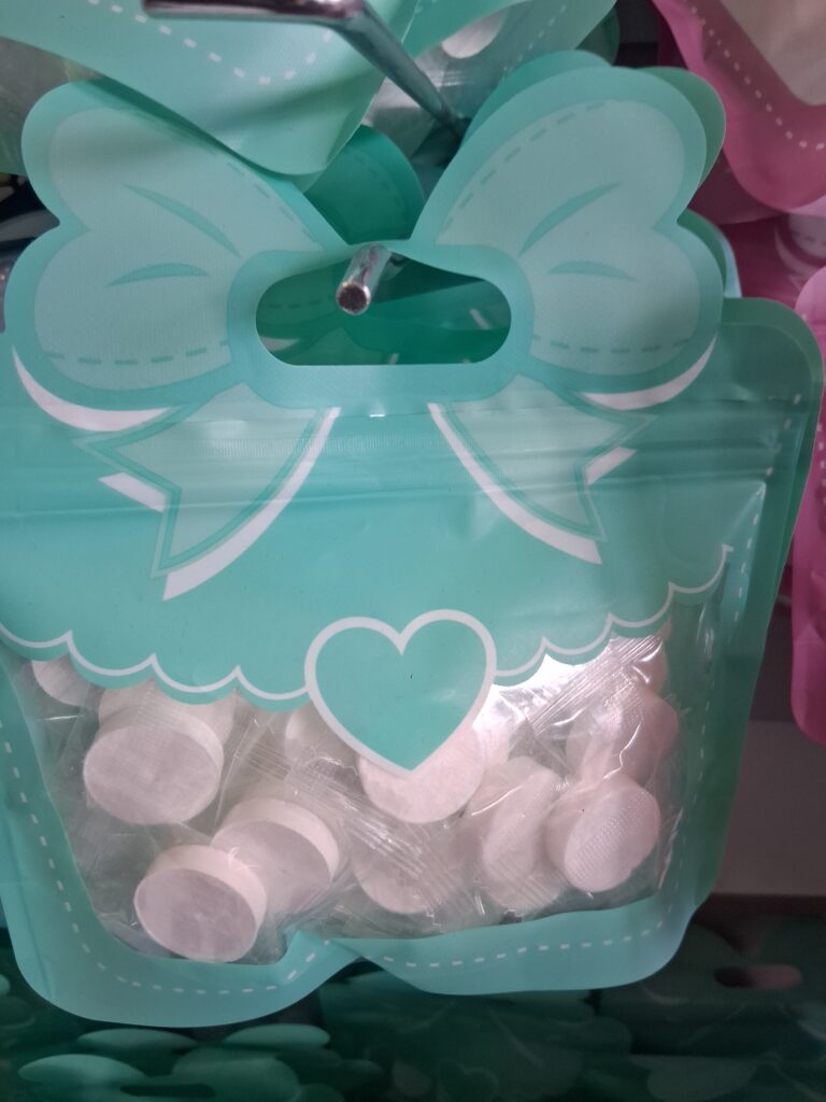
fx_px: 827
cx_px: 413
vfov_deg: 67.3
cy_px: 551
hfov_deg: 53.1
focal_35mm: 26
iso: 200
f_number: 1.8
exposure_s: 1/100
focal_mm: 3.98
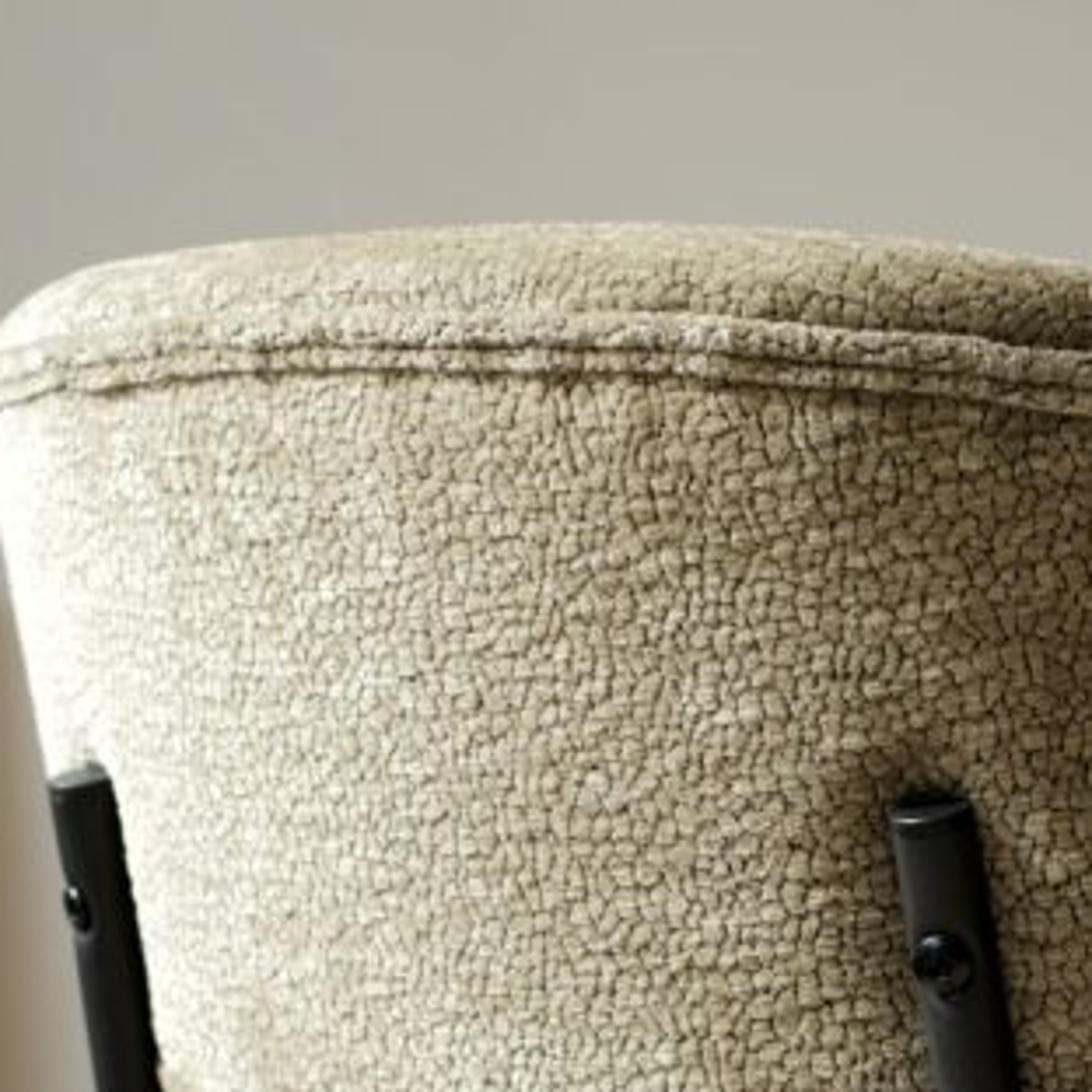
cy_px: 984
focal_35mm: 130
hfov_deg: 13.4
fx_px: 4640
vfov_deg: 13.3
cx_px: 662
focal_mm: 35
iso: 125
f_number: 2.8
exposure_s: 1/210
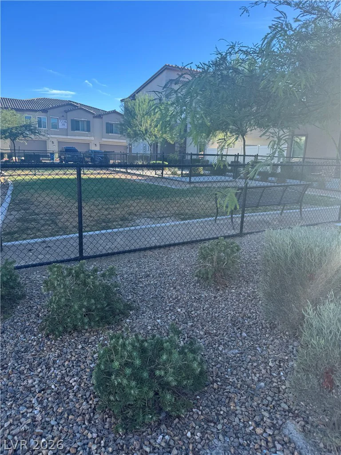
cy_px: 228
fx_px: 315
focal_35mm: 24
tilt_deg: -12.7
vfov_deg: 71.6
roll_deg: -2.2
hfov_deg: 56.8
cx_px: 170
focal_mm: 6.76
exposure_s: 1/980
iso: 80
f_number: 1.78
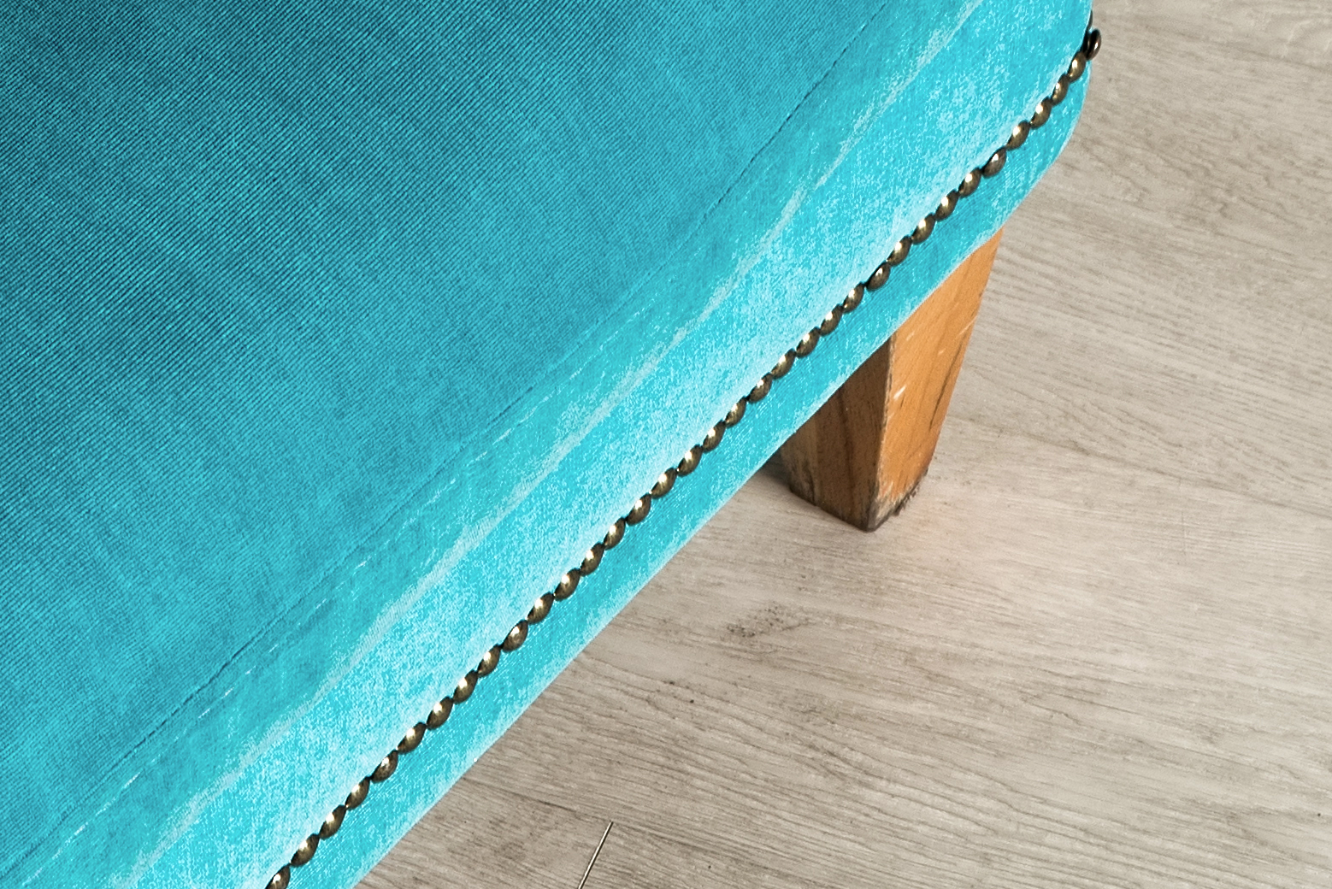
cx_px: 443
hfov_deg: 14.7
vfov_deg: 9.4
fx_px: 5145
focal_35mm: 139
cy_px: 1648
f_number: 14
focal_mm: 36
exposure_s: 10
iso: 100
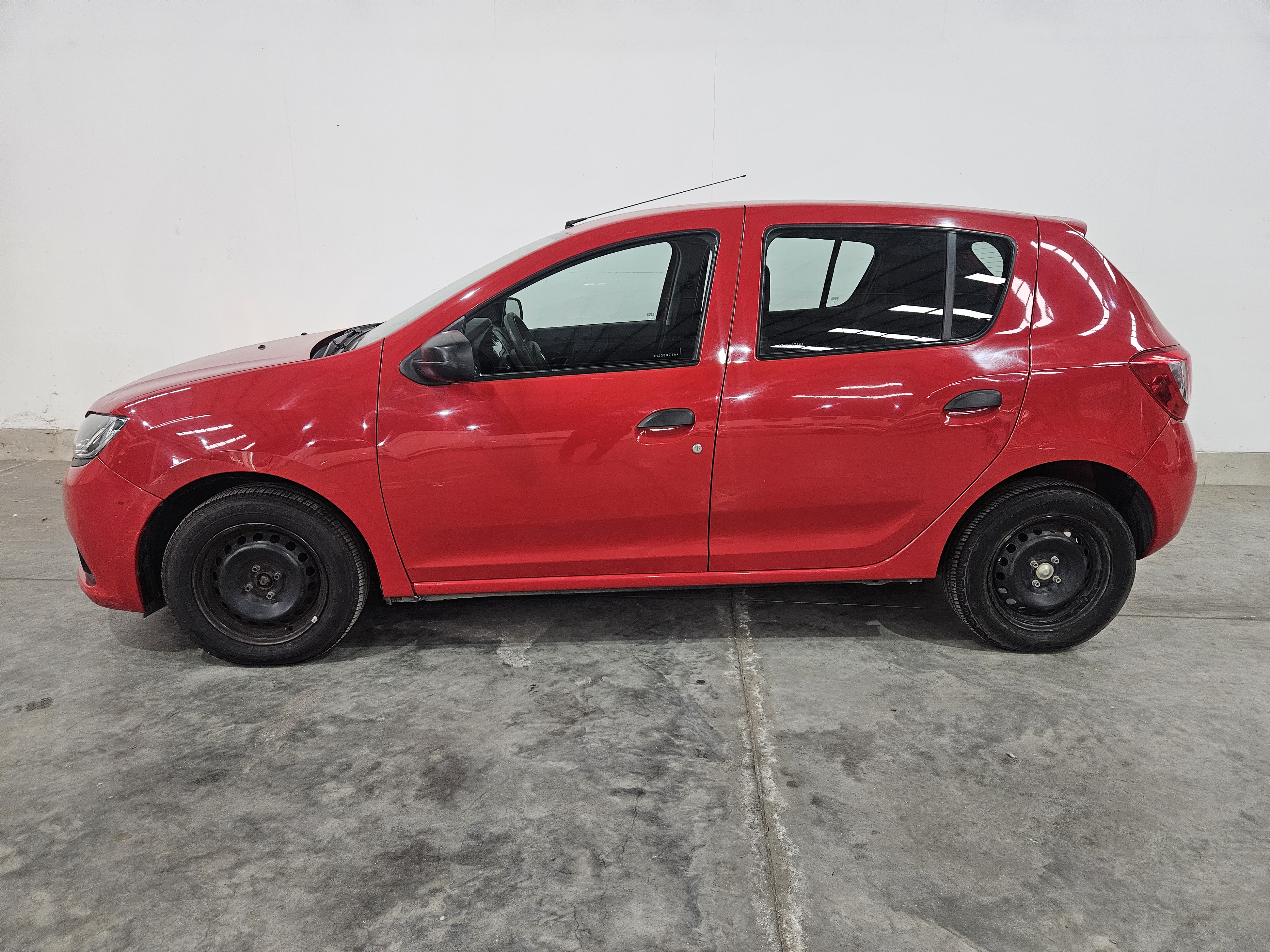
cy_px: 476
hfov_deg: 73.9
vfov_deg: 58.9
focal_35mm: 23
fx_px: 844
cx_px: 635
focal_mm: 5.4
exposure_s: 1/100
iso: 640
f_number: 1.8
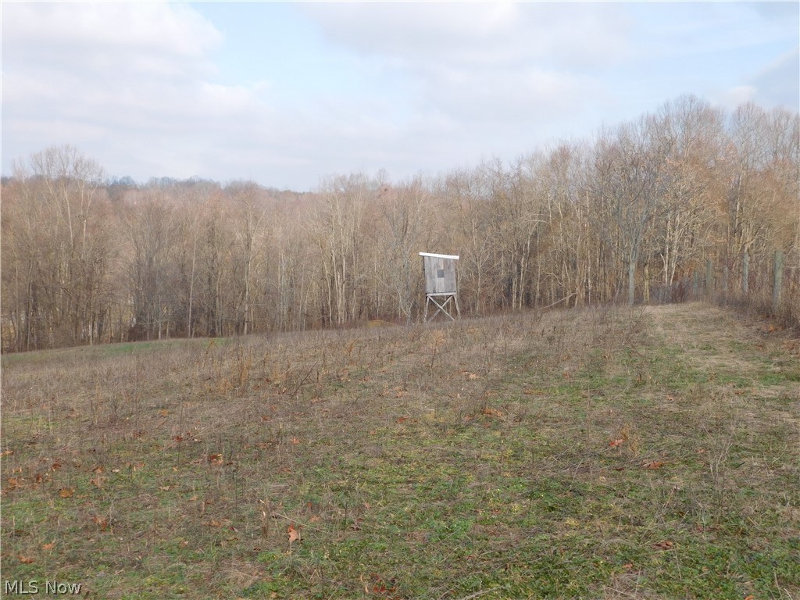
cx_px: 400
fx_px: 1040
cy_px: 300
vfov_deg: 32.2
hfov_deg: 42.1
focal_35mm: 45
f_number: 3.7
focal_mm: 8
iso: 125
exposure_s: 1/500
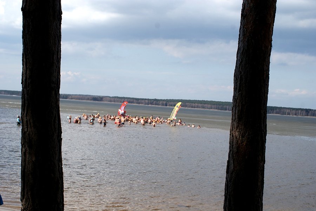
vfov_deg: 25.8
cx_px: 158
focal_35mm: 52
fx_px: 461
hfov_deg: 37.8
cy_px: 106
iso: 100
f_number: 9
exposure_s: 1/250
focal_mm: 35
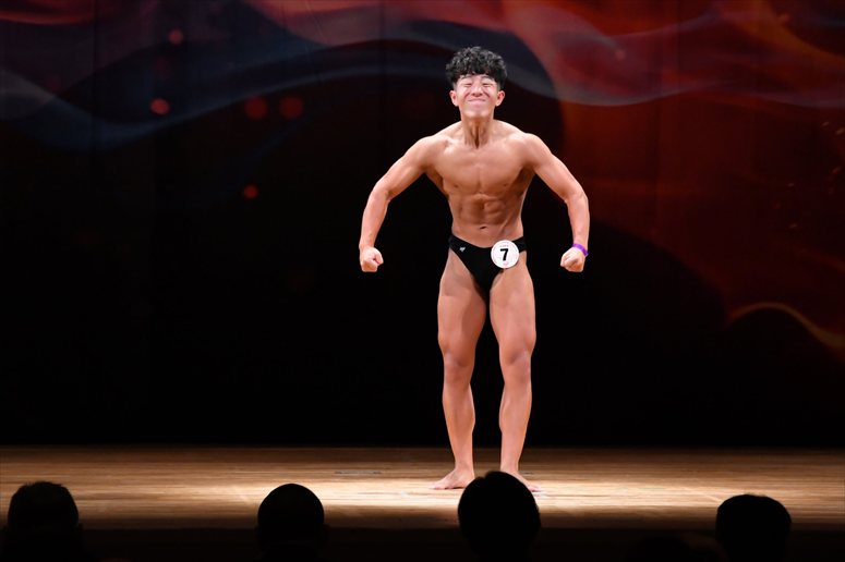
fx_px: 5631
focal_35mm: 240
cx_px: 422
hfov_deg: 8.6
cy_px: 281
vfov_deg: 5.7
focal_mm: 160
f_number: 5.6
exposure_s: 1/400
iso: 4000
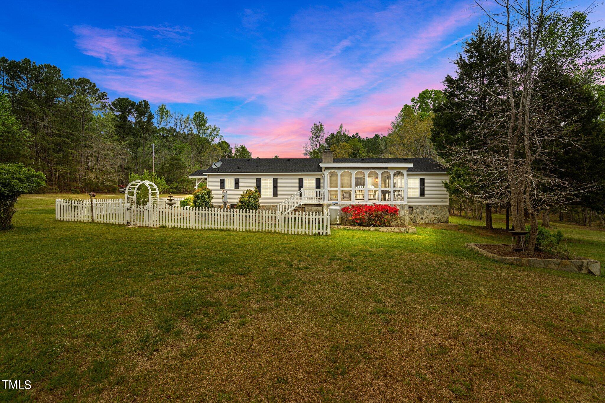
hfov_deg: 96.7
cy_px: 202
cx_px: 302
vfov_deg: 73.7
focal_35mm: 16
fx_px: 269
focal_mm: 16
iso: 160
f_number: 4.5
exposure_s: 1/200
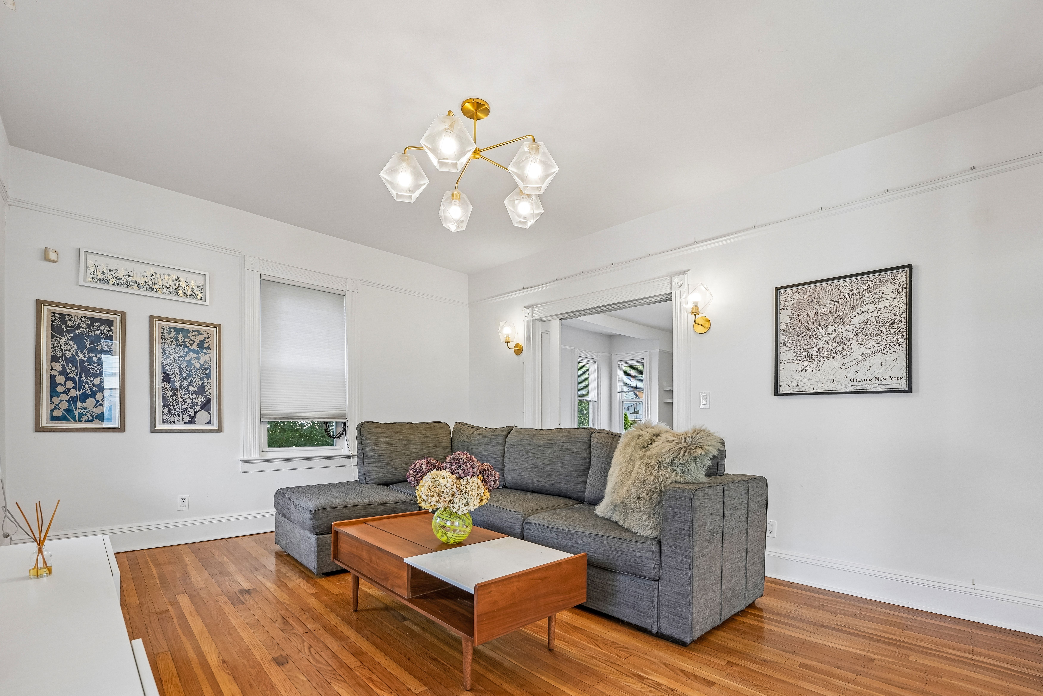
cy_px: 348
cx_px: 522
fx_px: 406
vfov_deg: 81.2
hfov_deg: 104.3
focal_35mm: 14
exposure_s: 1/15
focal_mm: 14
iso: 250
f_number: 8
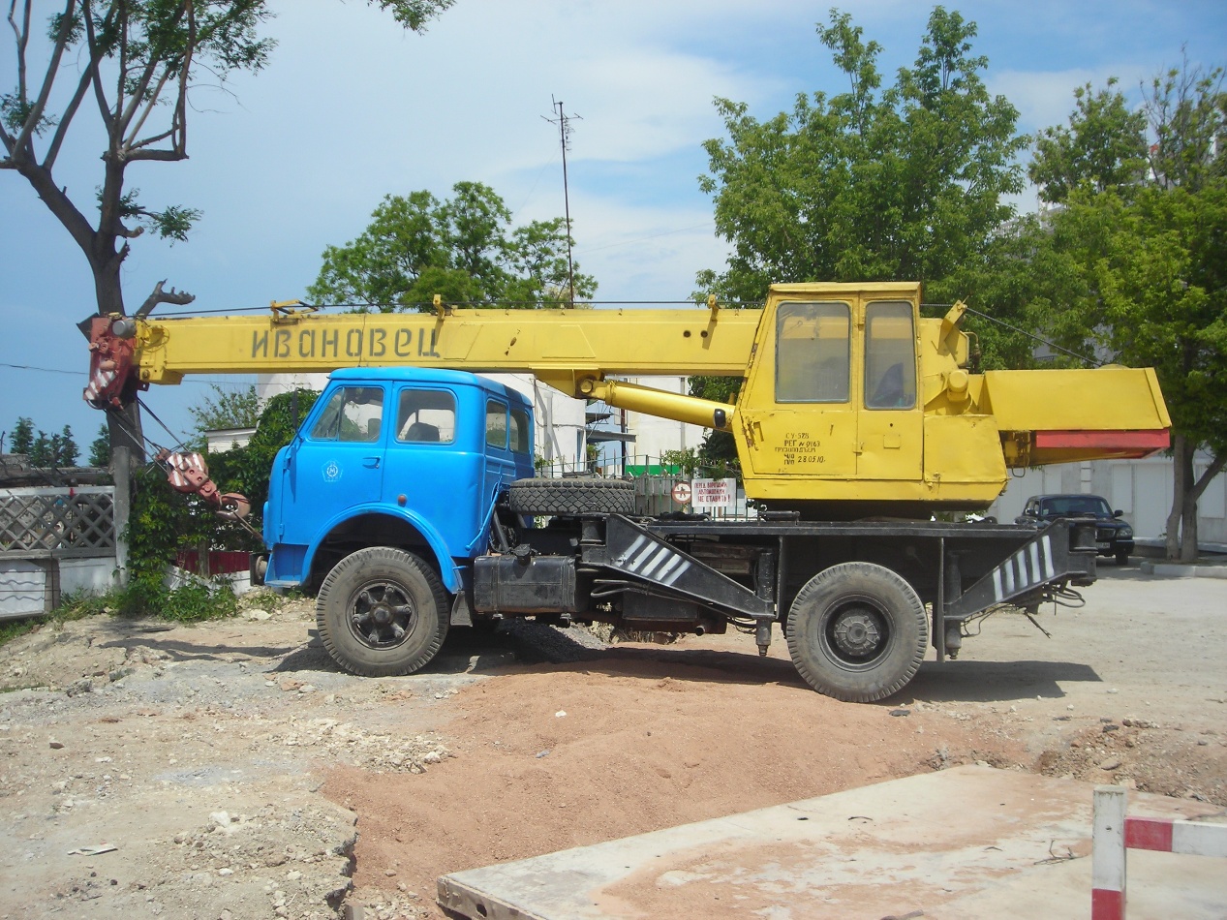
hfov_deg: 45.8
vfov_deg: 35.1
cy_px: 460
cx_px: 614
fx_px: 1453
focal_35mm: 41
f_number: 6.6
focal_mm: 6.8
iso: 50
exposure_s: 1/290
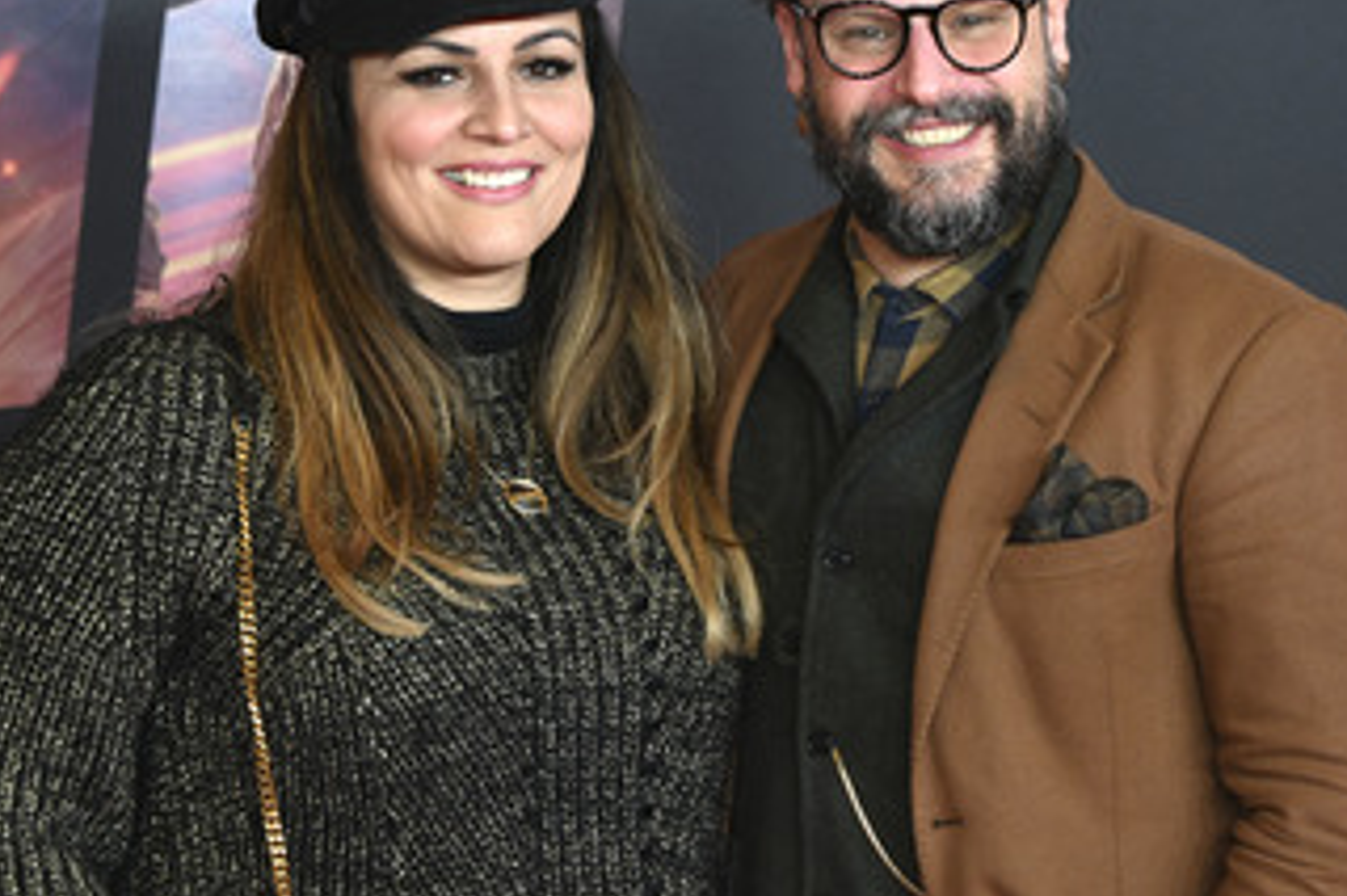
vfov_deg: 9.3
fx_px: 5535
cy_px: 387
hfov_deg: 13.9
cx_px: 705
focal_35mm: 148
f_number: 6.3
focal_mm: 105
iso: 1000
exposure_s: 1/160
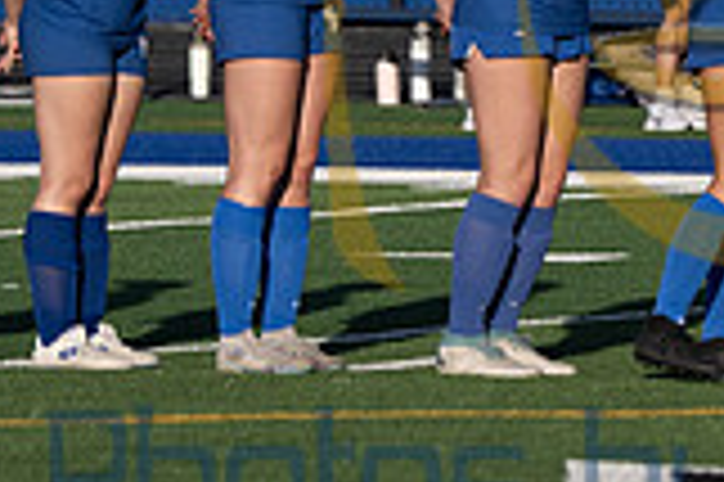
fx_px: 14686
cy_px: -95
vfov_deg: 1.9
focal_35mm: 731
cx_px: 695
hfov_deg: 2.8
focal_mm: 165
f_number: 4.5
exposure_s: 1/1600
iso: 160
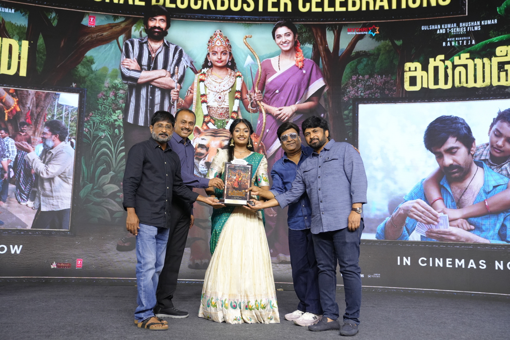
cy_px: 170
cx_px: 255
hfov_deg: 48.5
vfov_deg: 33.4
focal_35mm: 40
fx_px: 567
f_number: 3.5
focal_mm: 40
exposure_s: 1/160
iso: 1600
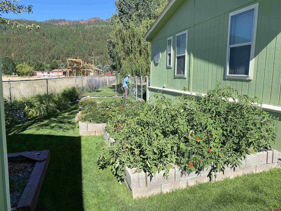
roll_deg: -0.4
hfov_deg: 67.3
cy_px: 106
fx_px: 211
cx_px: 140
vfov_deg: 53.1
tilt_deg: -6.5
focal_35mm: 26
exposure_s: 1/1898
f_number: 1.8
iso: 32
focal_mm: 4.25
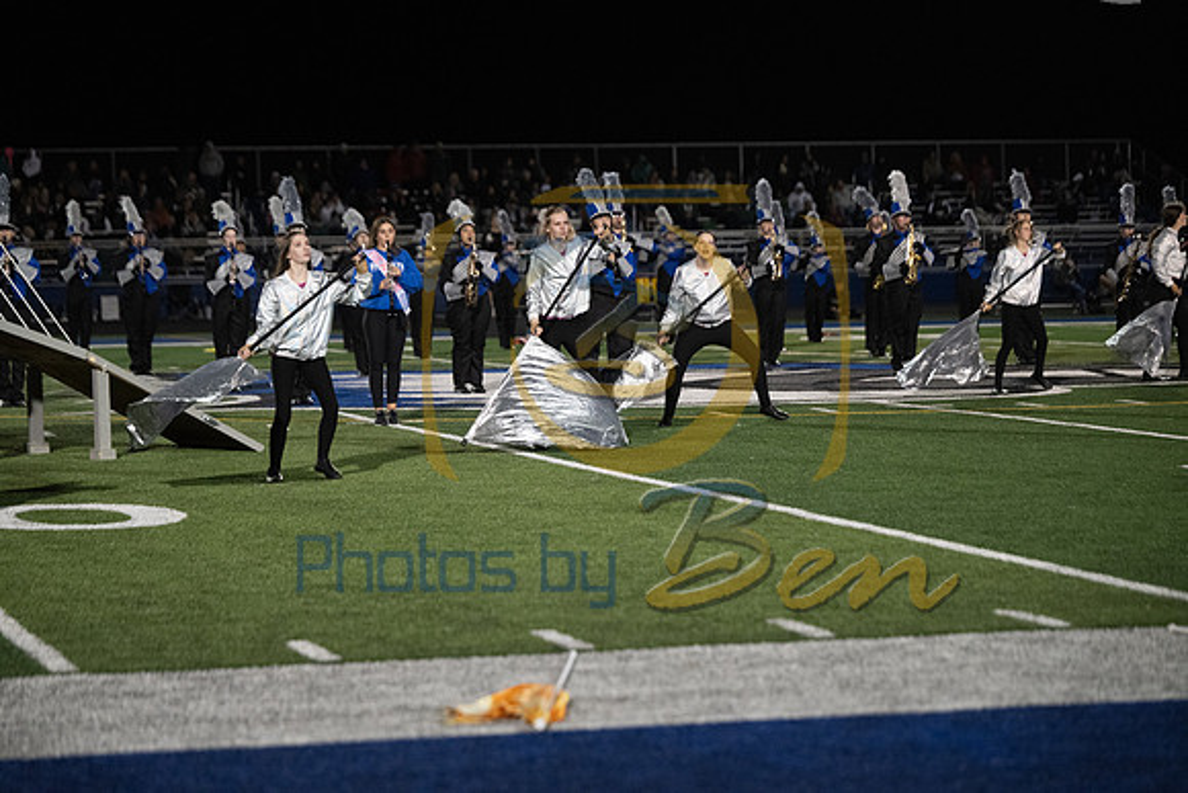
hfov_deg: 19.5
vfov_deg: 13.0
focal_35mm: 105
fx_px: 3466
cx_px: 594
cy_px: 396
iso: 5000
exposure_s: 1/1250
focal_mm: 105
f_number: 2.8
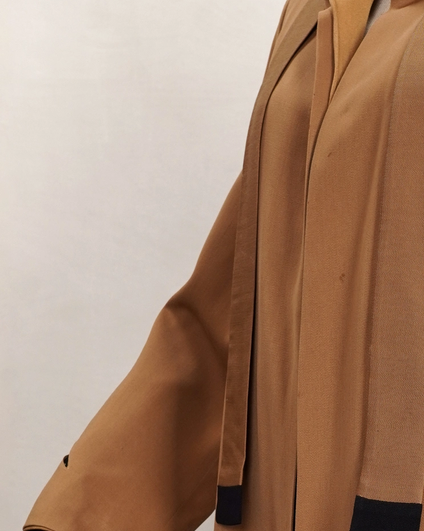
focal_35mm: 140
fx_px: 2197
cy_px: 546
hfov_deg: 11.0
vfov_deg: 13.5
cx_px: 375
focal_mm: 32
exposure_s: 1/30
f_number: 6.3
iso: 320
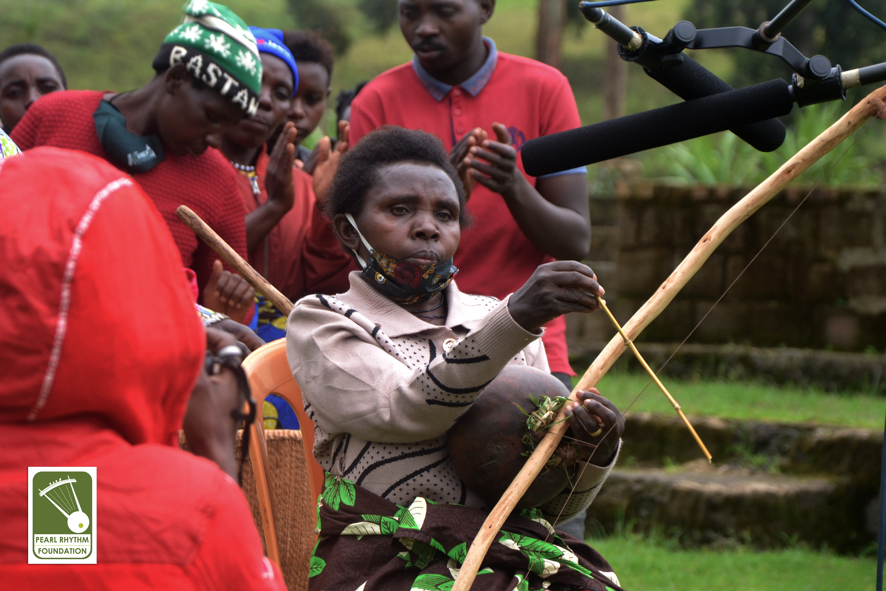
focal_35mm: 32
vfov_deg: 41.7
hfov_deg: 59.5
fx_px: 775
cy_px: 296
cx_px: 443
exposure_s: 1/50
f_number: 4.5
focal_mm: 21
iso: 1600
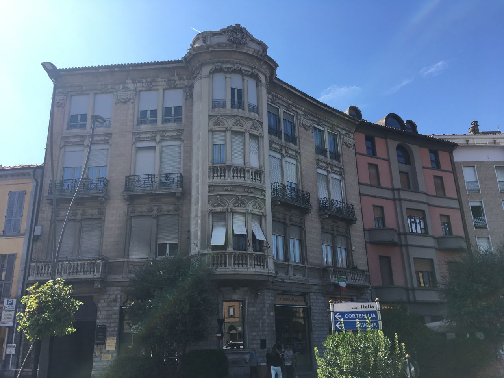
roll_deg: +0.9
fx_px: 422
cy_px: 189
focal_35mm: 29
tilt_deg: +20.0
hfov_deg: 61.7
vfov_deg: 48.2
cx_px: 252
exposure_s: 1/1012
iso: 25
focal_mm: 4.15
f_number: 2.2
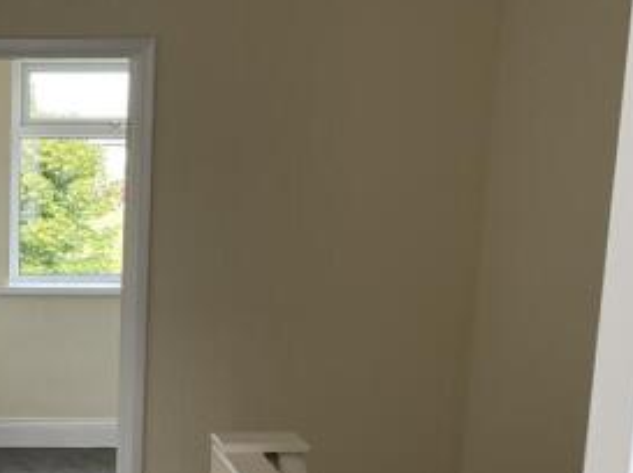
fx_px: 1132
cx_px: -20
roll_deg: +1.2
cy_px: 384
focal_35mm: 62
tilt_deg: -9.4
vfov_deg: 23.2
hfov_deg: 29.0
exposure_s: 1/120
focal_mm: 3
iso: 32
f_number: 1.8
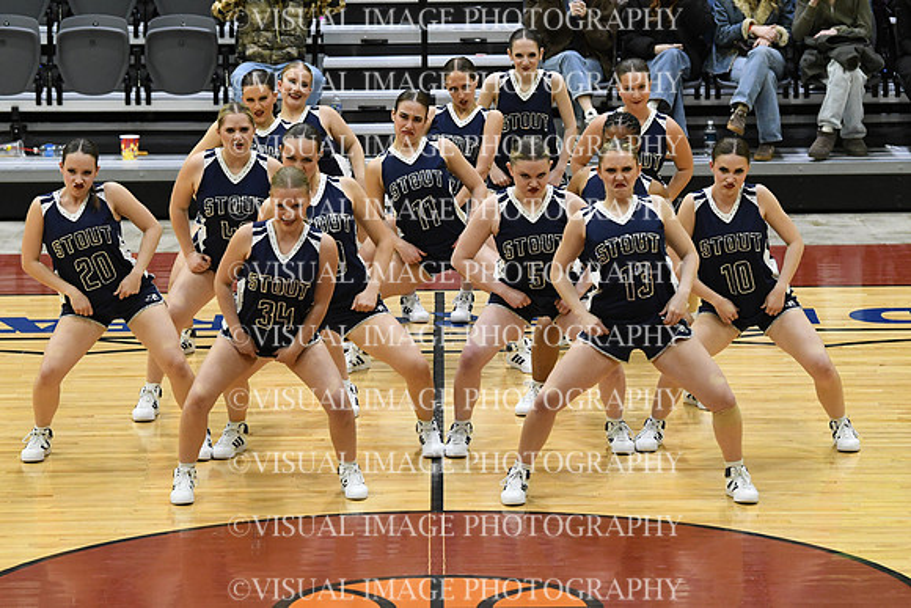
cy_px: 304
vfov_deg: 7.3
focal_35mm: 187
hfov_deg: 11.0
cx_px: 456
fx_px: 4733
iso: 3200
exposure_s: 1/250
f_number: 4
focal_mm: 125
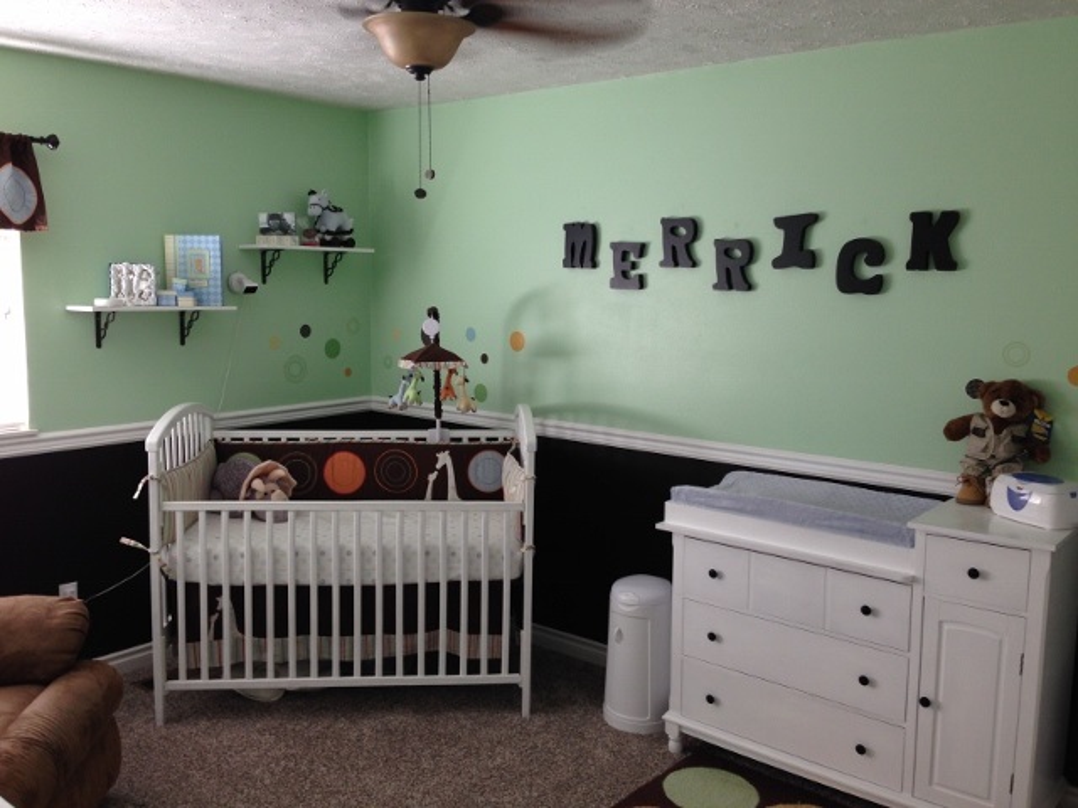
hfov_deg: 55.4
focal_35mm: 33
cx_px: 539
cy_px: 404
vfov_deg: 42.9
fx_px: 1028
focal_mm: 4.12
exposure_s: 1/20
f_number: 2.4
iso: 50
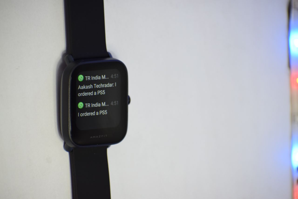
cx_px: 149
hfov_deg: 5.7
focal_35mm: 360
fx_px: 2979
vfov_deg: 3.8
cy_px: 100
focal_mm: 240
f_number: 6
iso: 900
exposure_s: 1/125
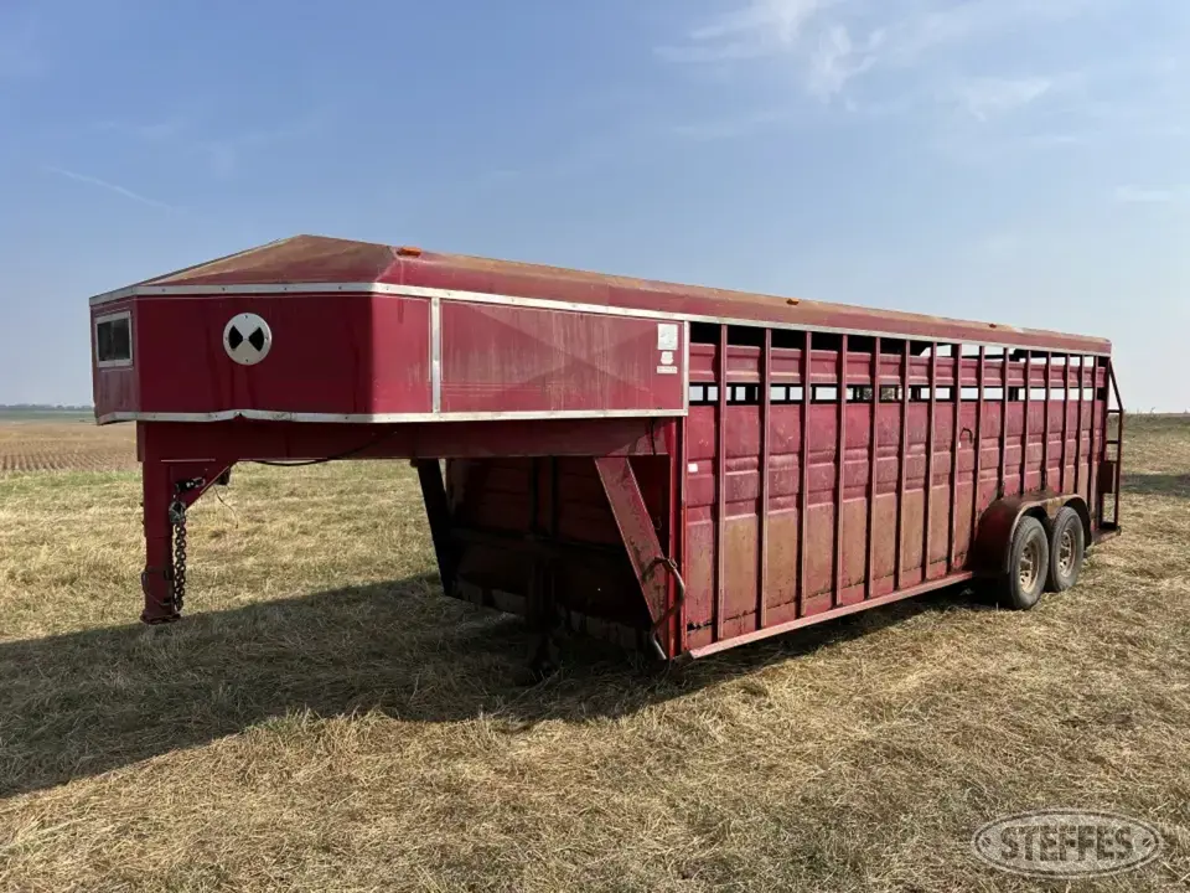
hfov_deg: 67.3
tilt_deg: -0.6
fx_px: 894
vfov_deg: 53.1
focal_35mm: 26
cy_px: 446
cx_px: 595
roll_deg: -0.2
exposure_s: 1/4115
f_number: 1.5
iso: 50
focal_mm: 5.7
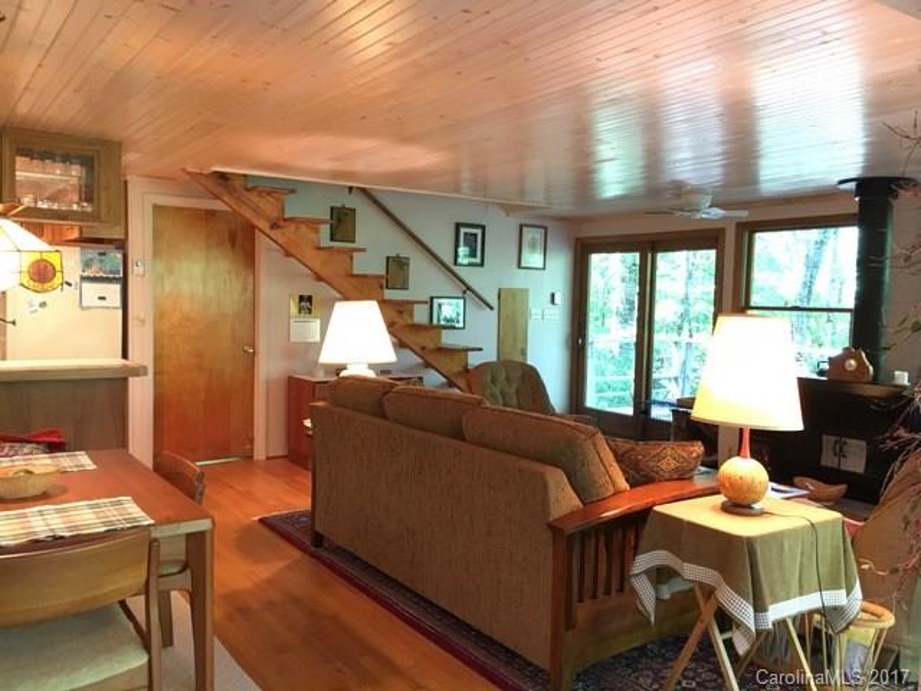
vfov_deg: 48.2
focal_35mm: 29
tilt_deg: -3.7
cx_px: 460
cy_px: 346
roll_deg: -0.5
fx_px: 772
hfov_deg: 61.7
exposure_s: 1/15
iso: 200
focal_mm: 4.15
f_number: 2.2
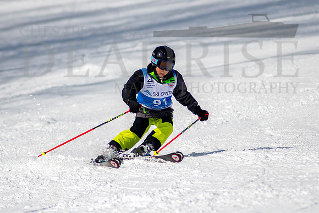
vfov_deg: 1.9
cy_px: 93
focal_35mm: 743
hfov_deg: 2.8
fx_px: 6586
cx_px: 152
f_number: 2.8
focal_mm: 300
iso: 100
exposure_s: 1/6400
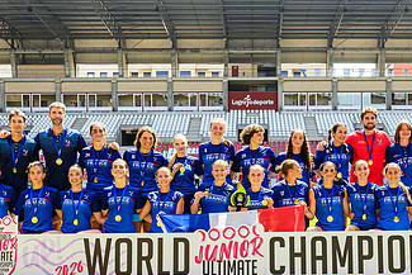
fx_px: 733
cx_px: 295
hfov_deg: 31.0
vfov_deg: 21.1
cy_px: 206
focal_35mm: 64
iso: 250
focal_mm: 35
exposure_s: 1/320
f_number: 5.6
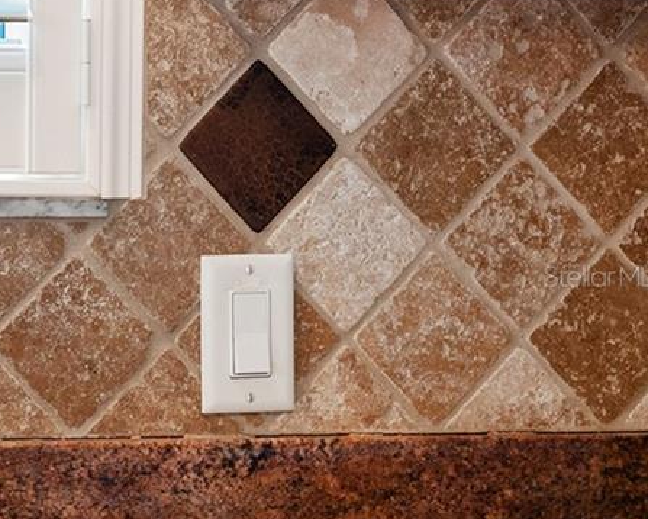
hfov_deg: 8.0
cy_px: 275
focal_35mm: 235
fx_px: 4509
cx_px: -487
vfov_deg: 6.6
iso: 400
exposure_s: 1/15
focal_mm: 70
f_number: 5.6
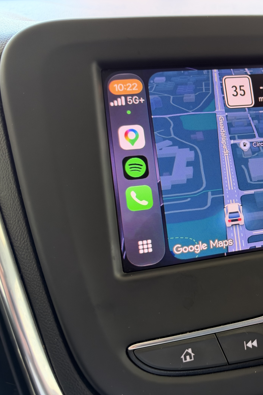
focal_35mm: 34
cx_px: 261
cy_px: 194
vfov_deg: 55.8
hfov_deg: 35.3
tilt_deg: -29.9
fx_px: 373
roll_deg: -2.7
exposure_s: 1/71
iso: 400
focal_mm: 6.93
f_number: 1.8
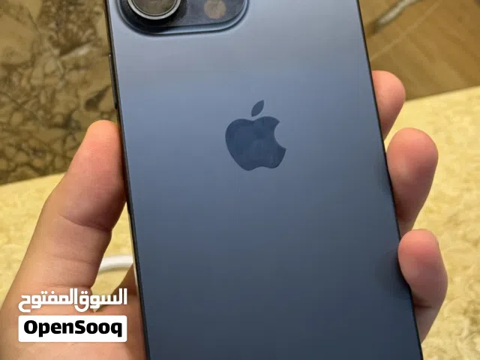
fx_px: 666
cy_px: 180
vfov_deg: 30.3
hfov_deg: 39.7
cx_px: 240
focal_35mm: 48
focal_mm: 6.76
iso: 100
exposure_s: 1/100
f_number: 1.78
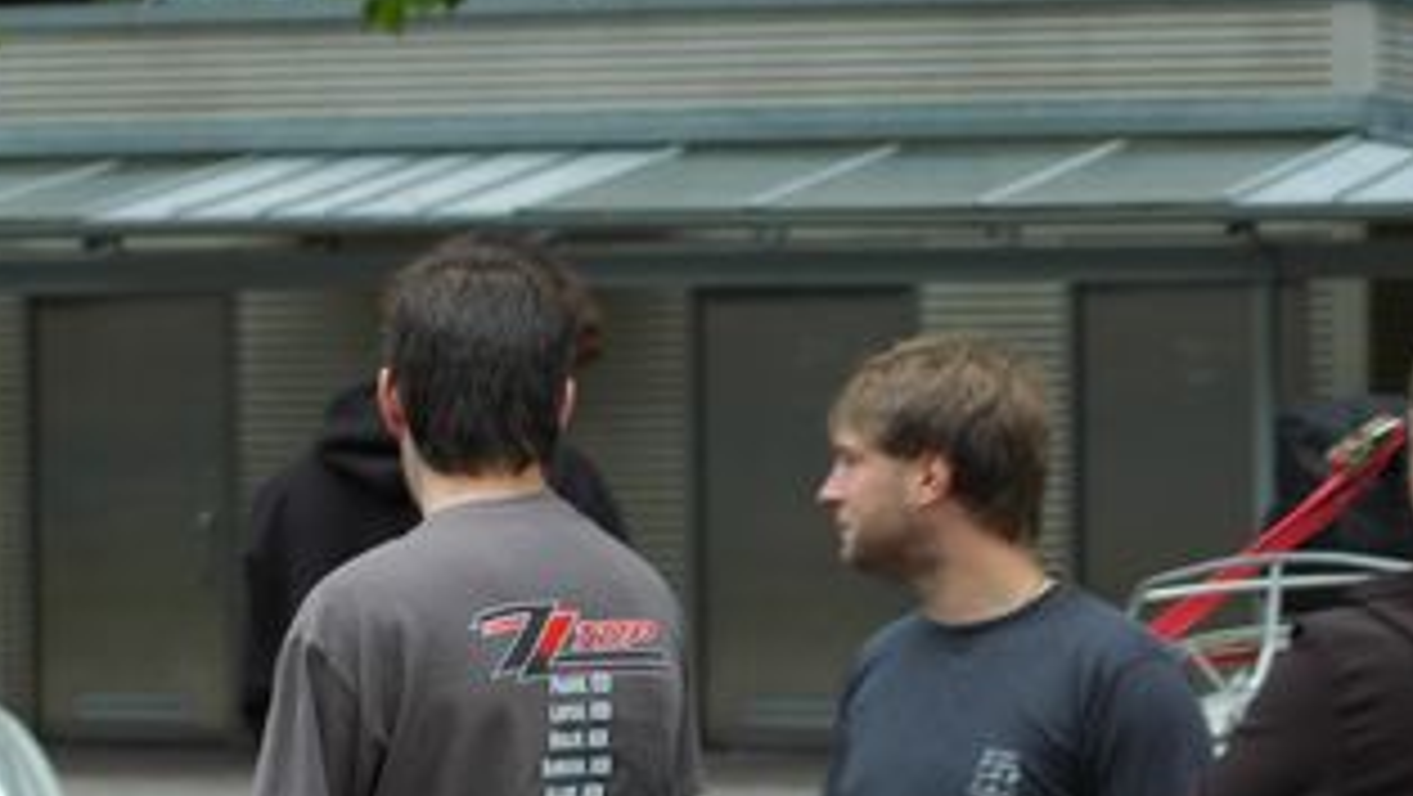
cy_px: 546
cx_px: 900
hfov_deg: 12.8
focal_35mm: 168
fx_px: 6298
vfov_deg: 7.2
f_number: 5.6
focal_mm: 70
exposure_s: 1/60
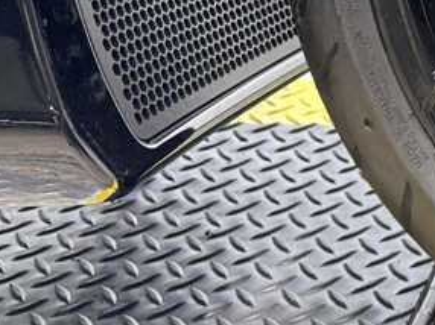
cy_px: -158
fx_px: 1218
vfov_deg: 14.3
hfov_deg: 16.8
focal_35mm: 97
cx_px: 781
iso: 64
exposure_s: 1/60
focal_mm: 5.96
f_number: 1.6
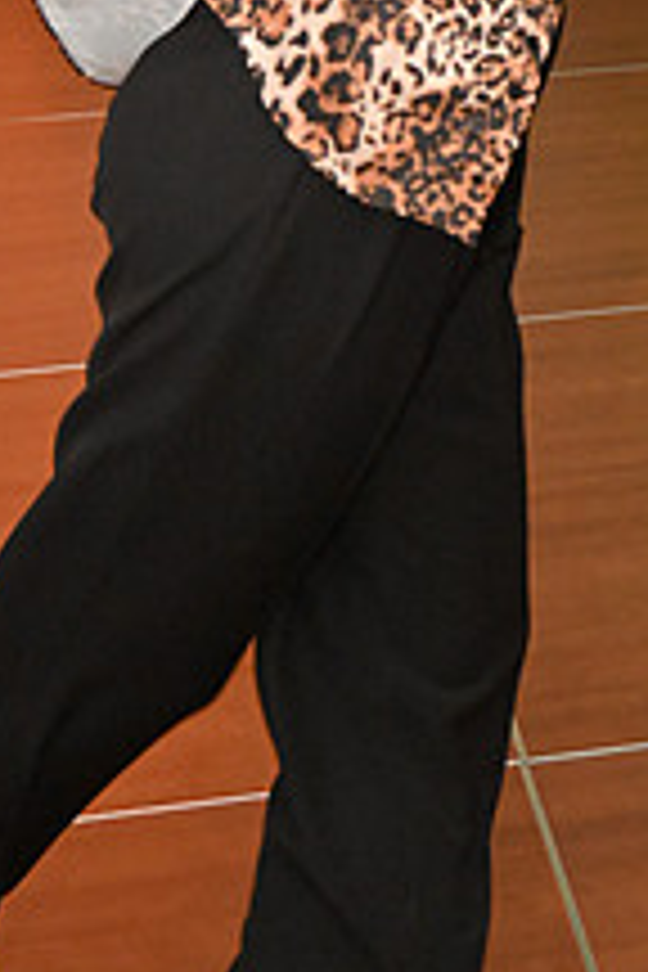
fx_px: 2754
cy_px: -189
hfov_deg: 13.2
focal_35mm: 102
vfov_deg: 18.9
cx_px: 700
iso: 5000
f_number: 4.5
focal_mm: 38
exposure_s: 1/320
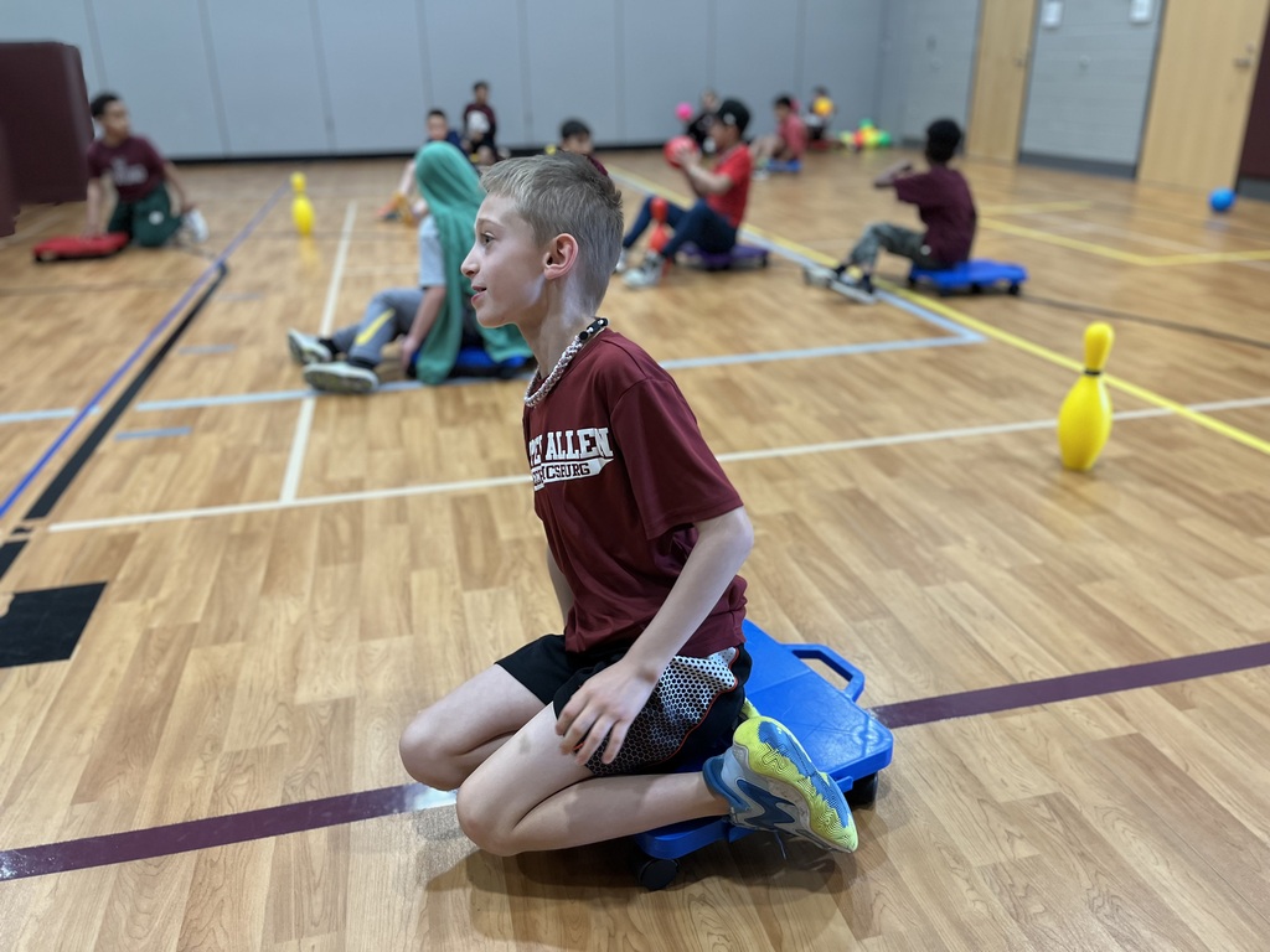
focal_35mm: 26
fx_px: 954
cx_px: 635
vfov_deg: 53.1
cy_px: 476
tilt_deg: -22.3
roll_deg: +1.9
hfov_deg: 67.3
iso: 125
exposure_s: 1/113
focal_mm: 5.1
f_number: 1.6
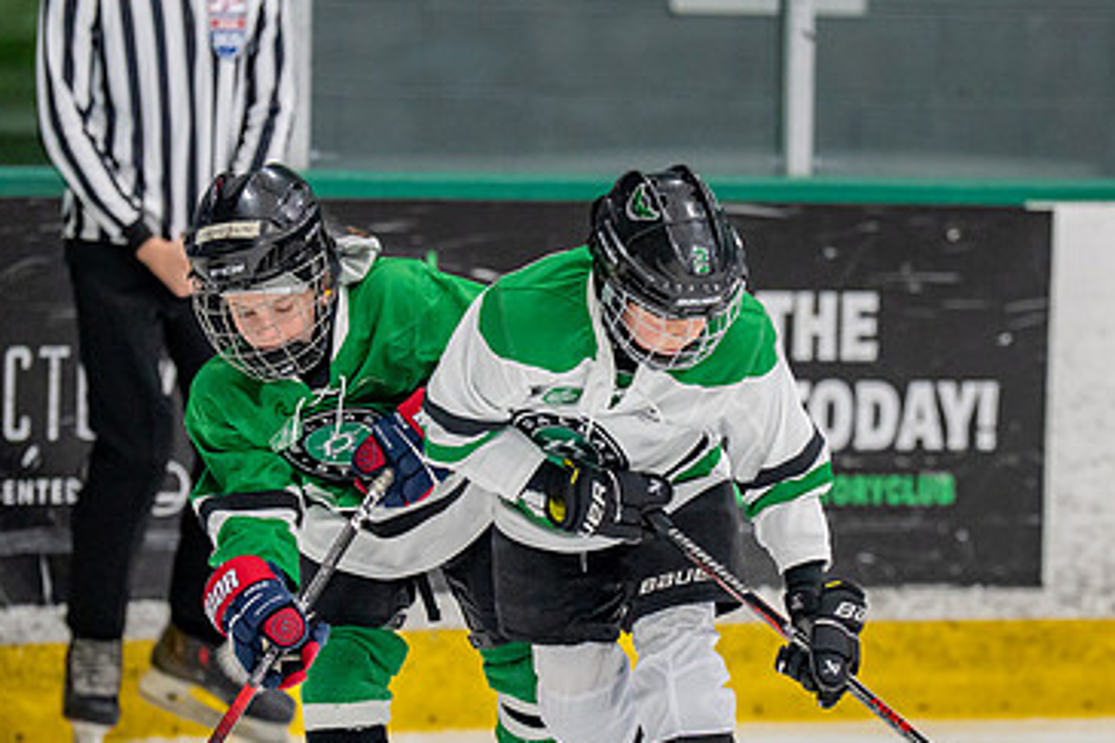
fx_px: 10959
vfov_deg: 3.9
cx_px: 720
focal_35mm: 354
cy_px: 591
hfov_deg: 5.8
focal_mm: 159
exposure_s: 1/1600
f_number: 2.8
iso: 1000
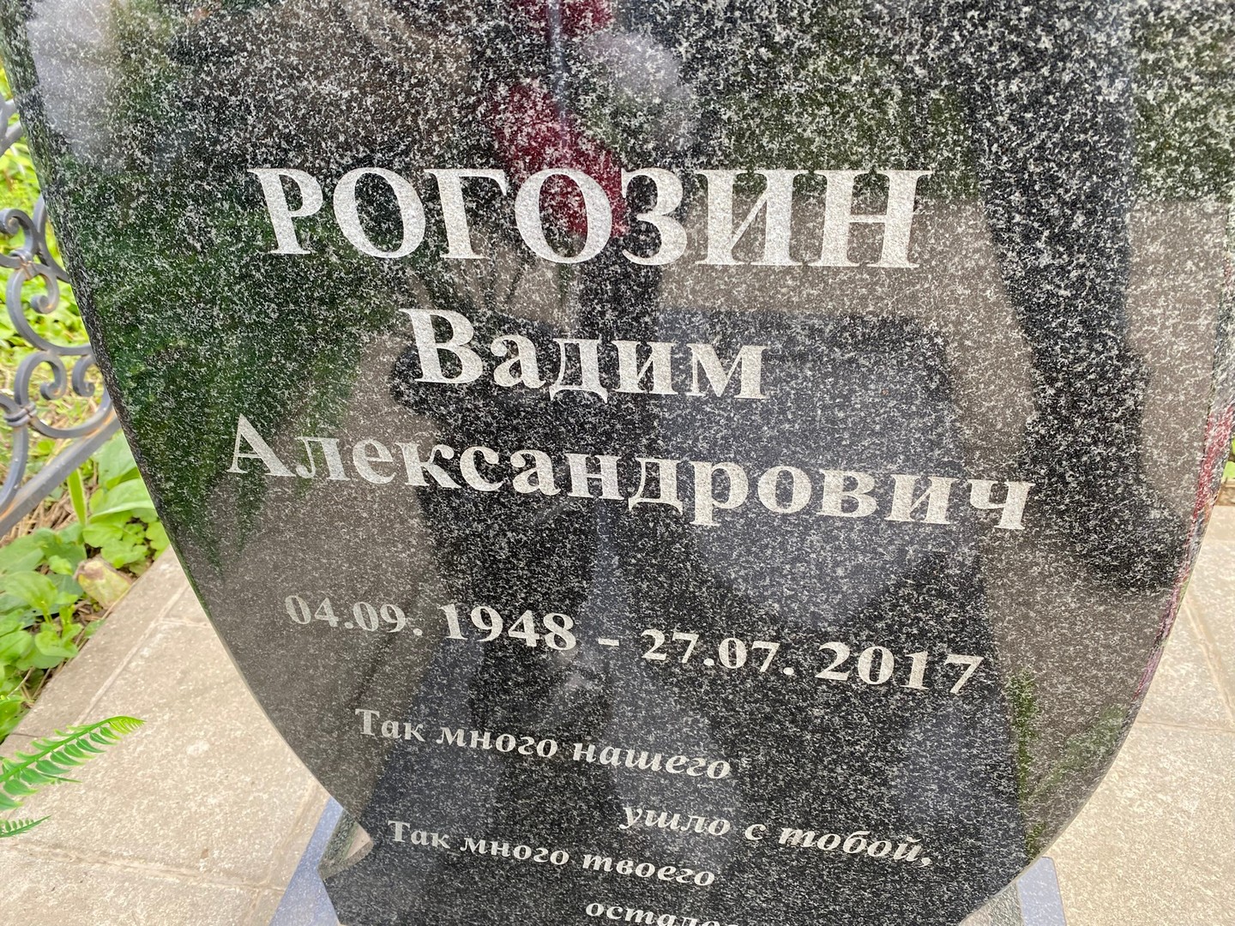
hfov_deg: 67.3
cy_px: 463
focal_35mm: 26
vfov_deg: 53.1
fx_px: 928
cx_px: 618
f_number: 1.8
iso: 50
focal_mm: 4.25
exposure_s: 1/121
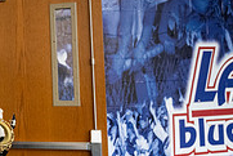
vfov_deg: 17.7
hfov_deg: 21.7
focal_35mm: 77
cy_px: 59
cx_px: -121
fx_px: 499
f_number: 4
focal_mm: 24
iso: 3200
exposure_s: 1/800
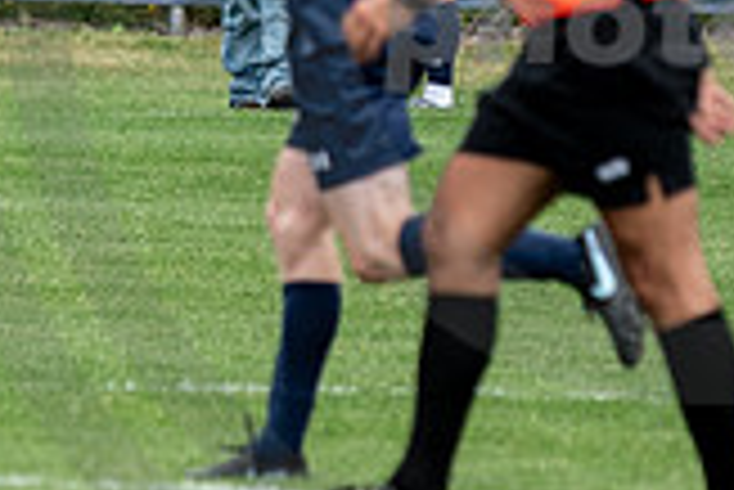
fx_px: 28324
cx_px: 1152
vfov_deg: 1.0
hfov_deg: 1.5
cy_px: -231
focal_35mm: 1388
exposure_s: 1/640
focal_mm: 200
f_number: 3.2
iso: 320
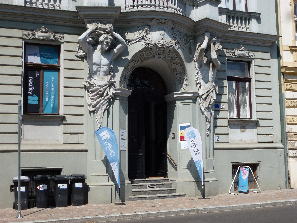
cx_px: 148
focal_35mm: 46
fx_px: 395
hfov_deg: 41.2
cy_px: 112
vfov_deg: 31.5
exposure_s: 1/1000
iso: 100
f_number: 4
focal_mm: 8
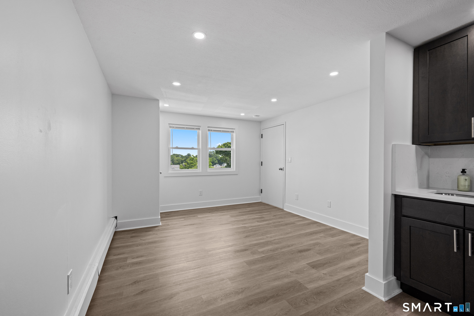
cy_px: 158
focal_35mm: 15
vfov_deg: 77.3
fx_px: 197
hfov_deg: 100.4
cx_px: 237
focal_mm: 15
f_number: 9
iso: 320
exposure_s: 1/13
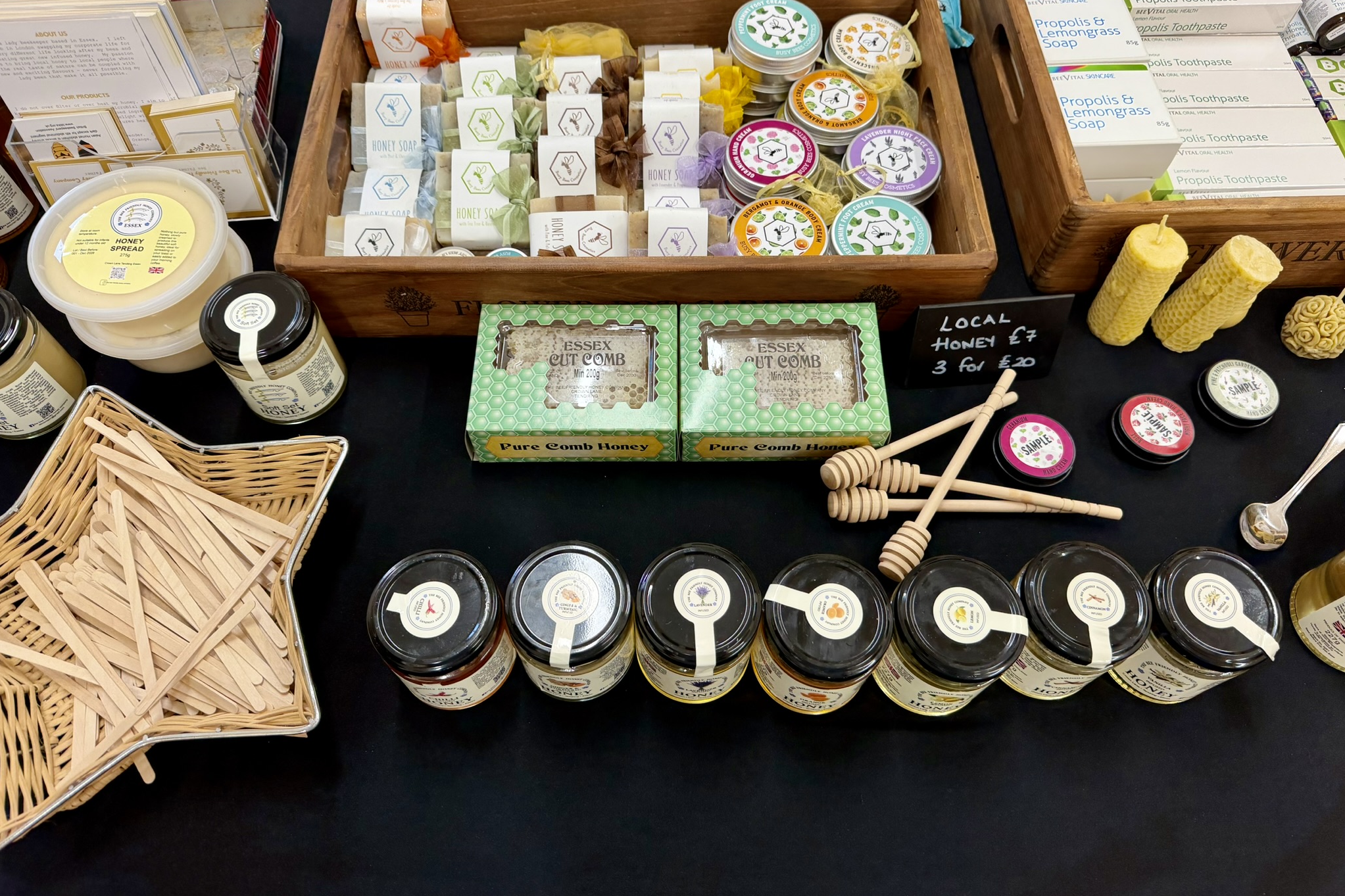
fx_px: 934
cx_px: 672
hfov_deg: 71.5
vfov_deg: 51.2
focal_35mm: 25
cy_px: 417
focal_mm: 6.76
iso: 200
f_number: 1.78
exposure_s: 1/100
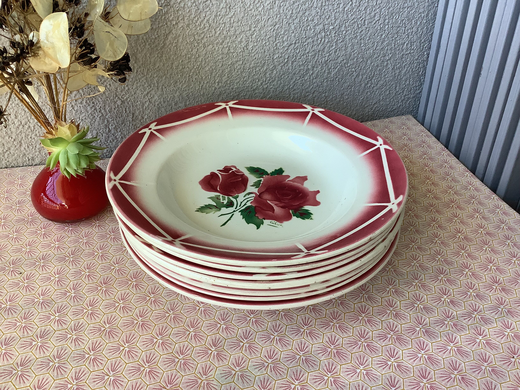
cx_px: 260
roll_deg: +0.2
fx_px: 466
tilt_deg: -33.7
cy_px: 195
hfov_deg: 58.4
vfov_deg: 45.4
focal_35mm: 31
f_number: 2.4
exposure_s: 1/120
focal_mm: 3.3
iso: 64
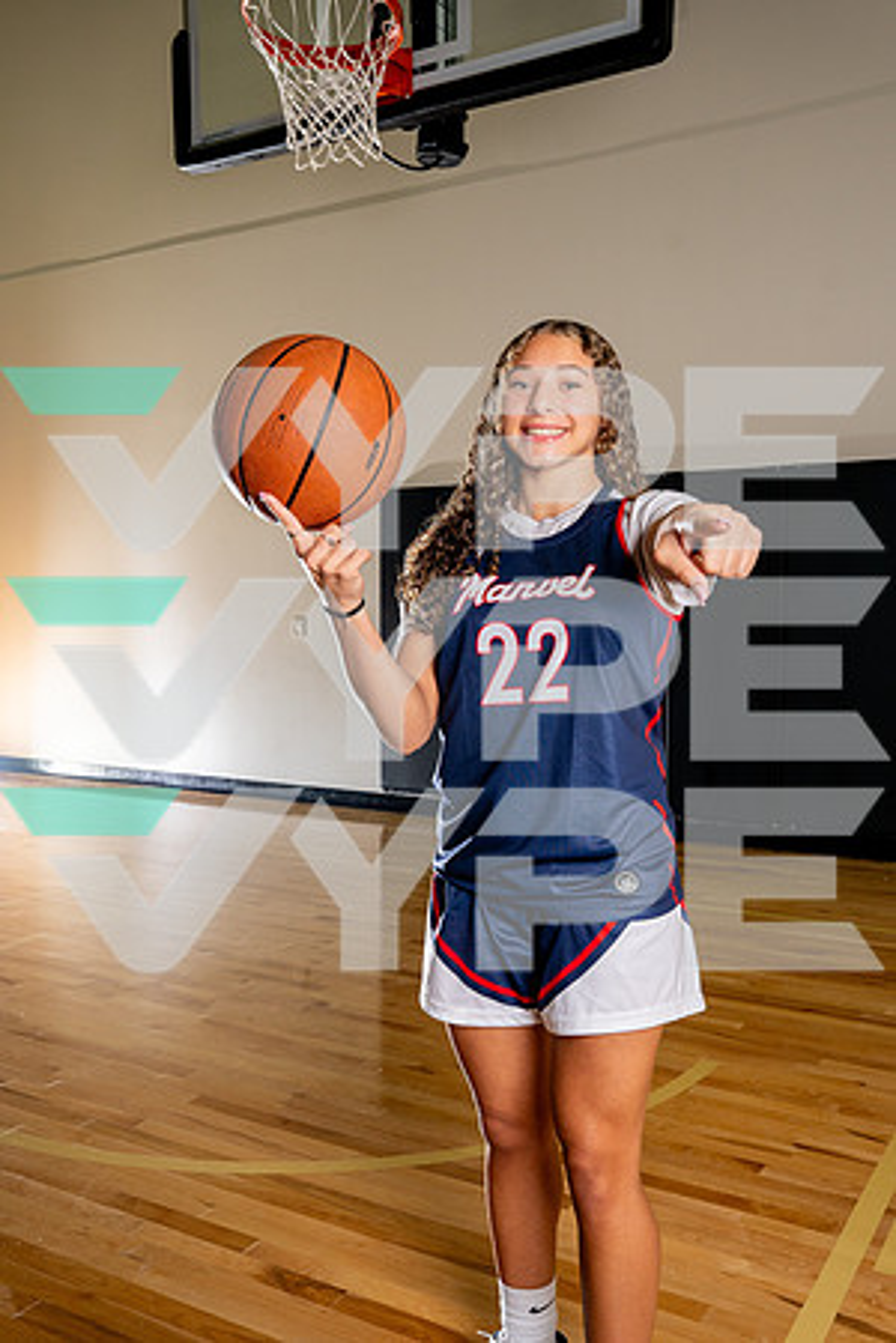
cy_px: 672
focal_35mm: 32
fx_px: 1206
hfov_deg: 40.8
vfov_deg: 58.3
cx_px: 448
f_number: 7.1
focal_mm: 32.3
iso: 640
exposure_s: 1/200
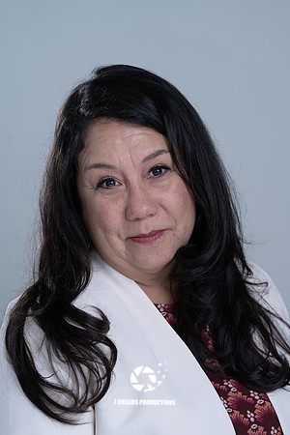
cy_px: 218
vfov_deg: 13.2
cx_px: 145
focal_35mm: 156
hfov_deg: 8.8
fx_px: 1885
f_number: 5.6
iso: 160
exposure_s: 1/200
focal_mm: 156
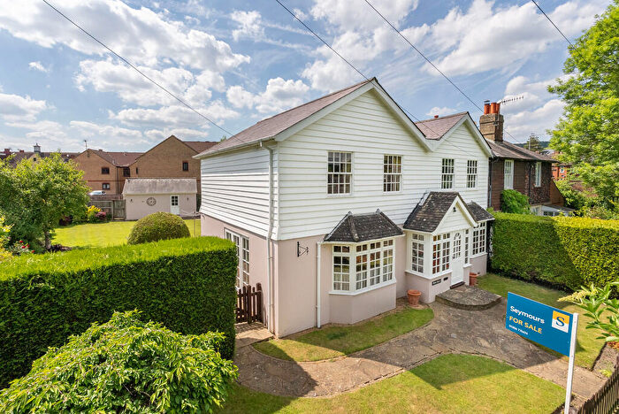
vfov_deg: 72.2
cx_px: 310
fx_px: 284
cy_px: 207
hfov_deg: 94.9
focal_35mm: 16
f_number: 7.1
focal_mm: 16.5
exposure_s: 1/3200
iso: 1000
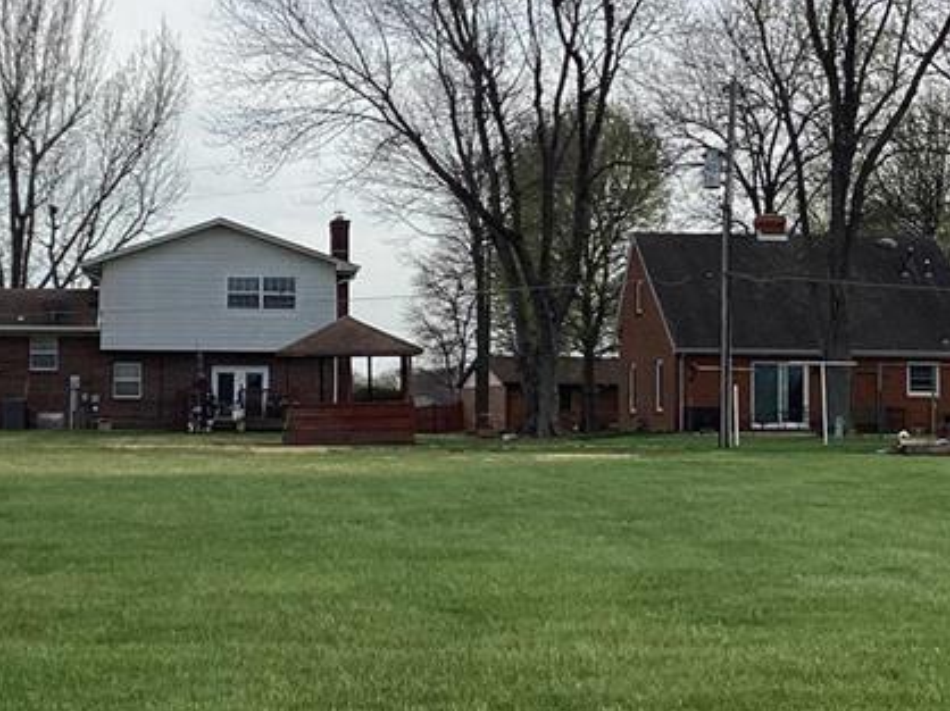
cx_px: 282
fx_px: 2085
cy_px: 284
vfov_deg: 19.3
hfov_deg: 25.5
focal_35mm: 76
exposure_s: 1/1045
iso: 25
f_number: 2.4
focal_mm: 3.3
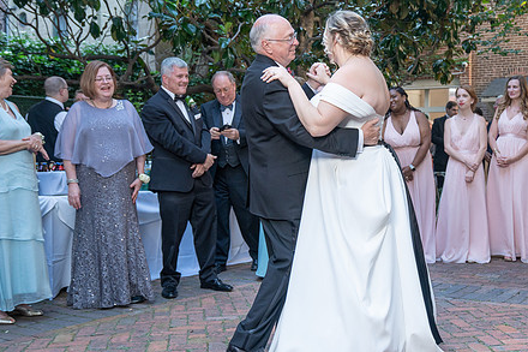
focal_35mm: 45
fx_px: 660
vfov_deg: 29.8
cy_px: 183
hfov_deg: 42.8
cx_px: 368
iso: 800
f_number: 4
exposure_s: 1/250
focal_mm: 30
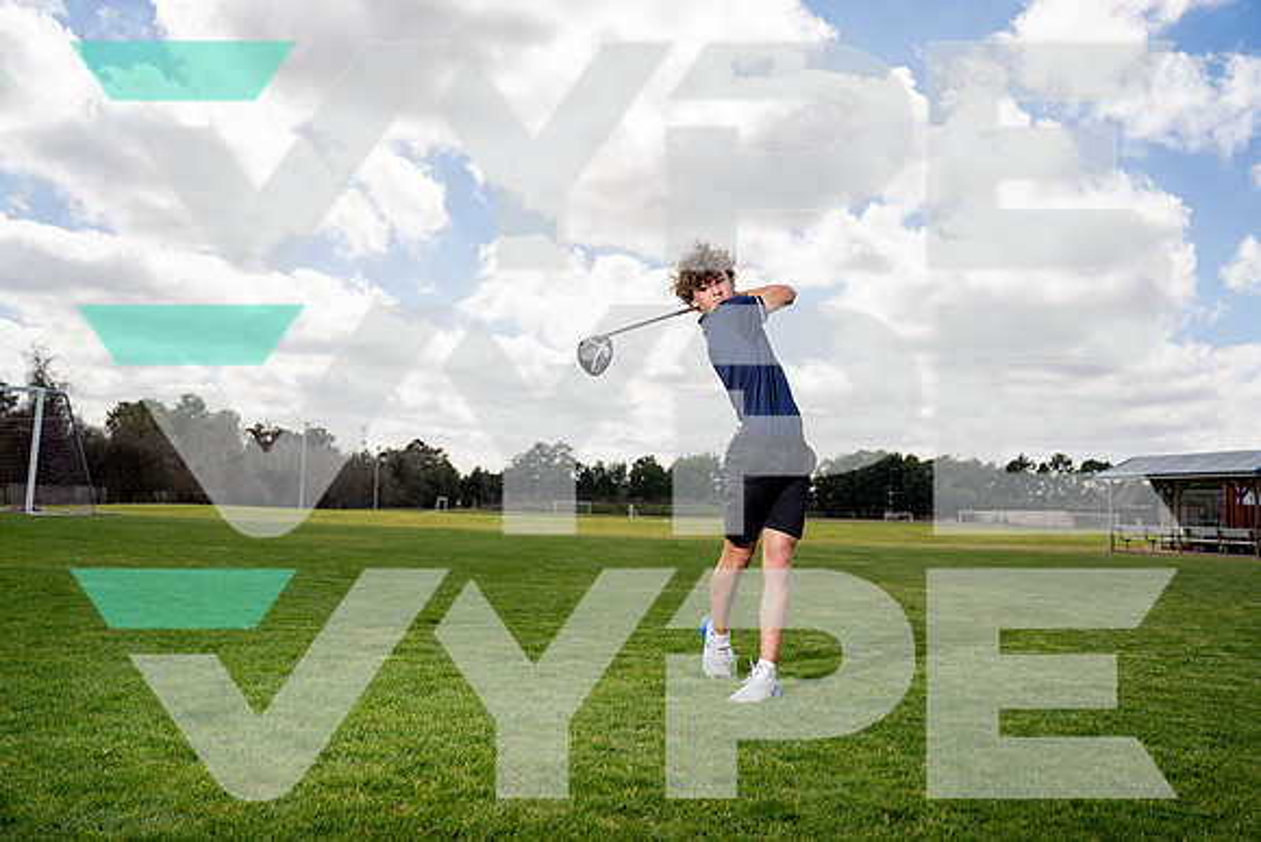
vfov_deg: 42.3
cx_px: 630
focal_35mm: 31
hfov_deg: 60.3
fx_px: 1086
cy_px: 421
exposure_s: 1/1000
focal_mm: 31
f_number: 4
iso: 100
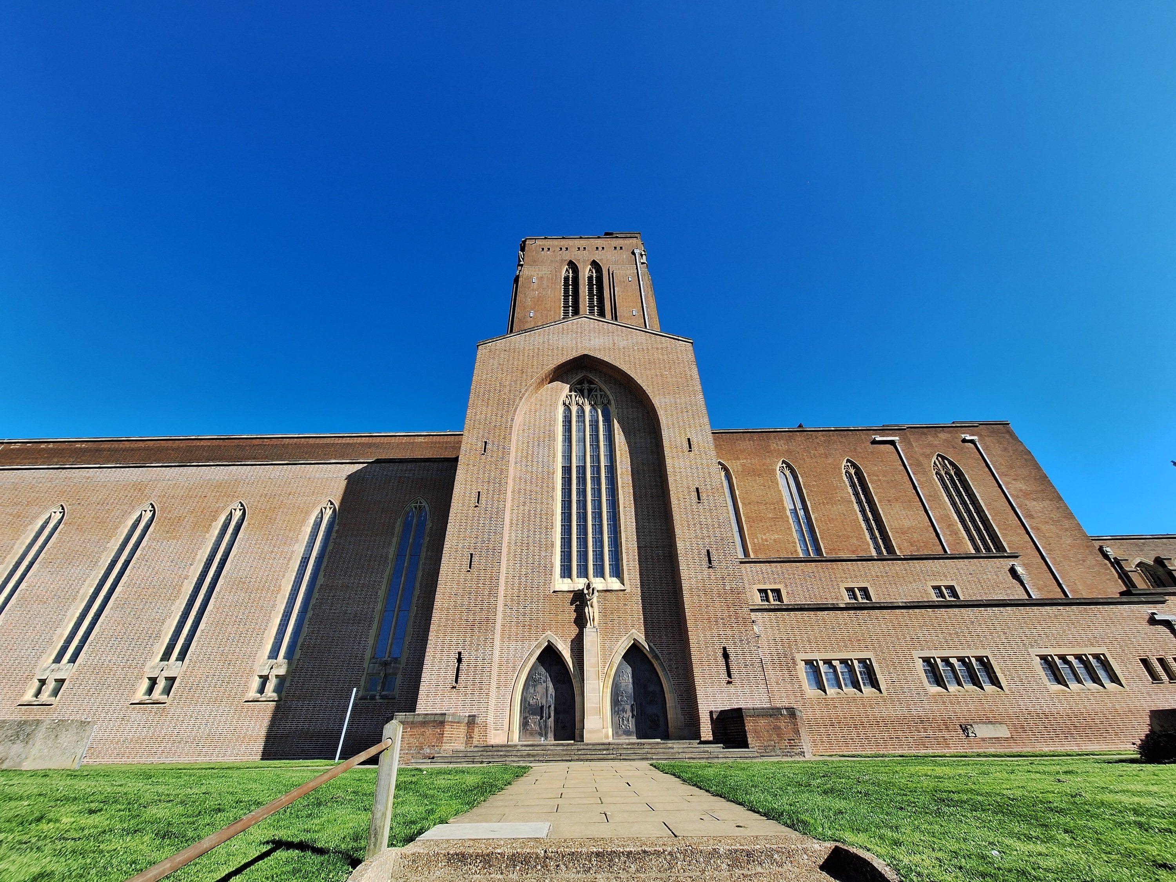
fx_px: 442
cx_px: 588
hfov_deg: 106.2
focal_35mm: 13
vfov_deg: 89.9
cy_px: 441
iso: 40
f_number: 2.2
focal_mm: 1.74
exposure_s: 1/789
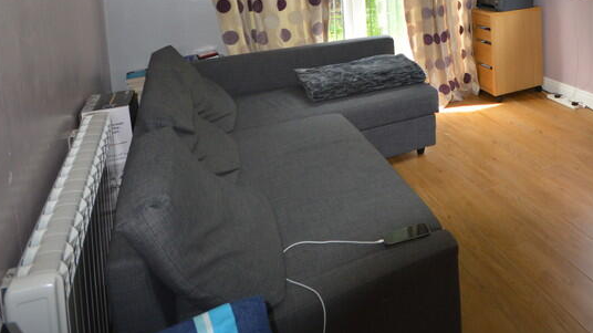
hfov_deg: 57.9
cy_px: -28
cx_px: 499
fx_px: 472
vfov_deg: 34.0
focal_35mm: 30
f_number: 4
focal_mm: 10
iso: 450
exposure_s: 1/60
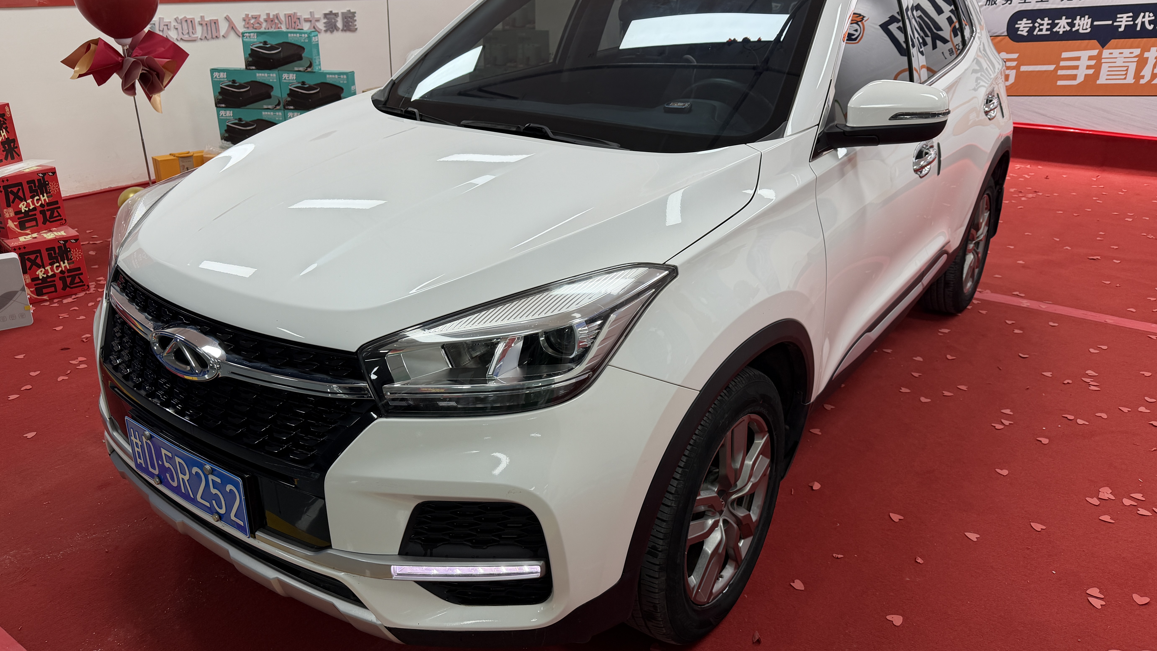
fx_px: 828
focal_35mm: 27
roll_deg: +0.2
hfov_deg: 69.8
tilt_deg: -20.8
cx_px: 561
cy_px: 299
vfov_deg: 42.9
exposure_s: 1/100
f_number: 1.78
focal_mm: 6.76
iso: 64
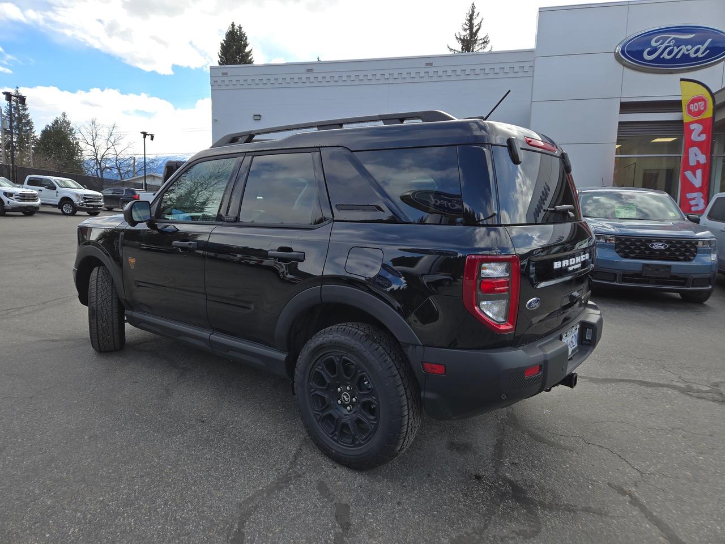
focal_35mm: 23
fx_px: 482
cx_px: 362
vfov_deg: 58.9
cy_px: 272
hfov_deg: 73.9
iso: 25
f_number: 1.8
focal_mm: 5.4
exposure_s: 1/705
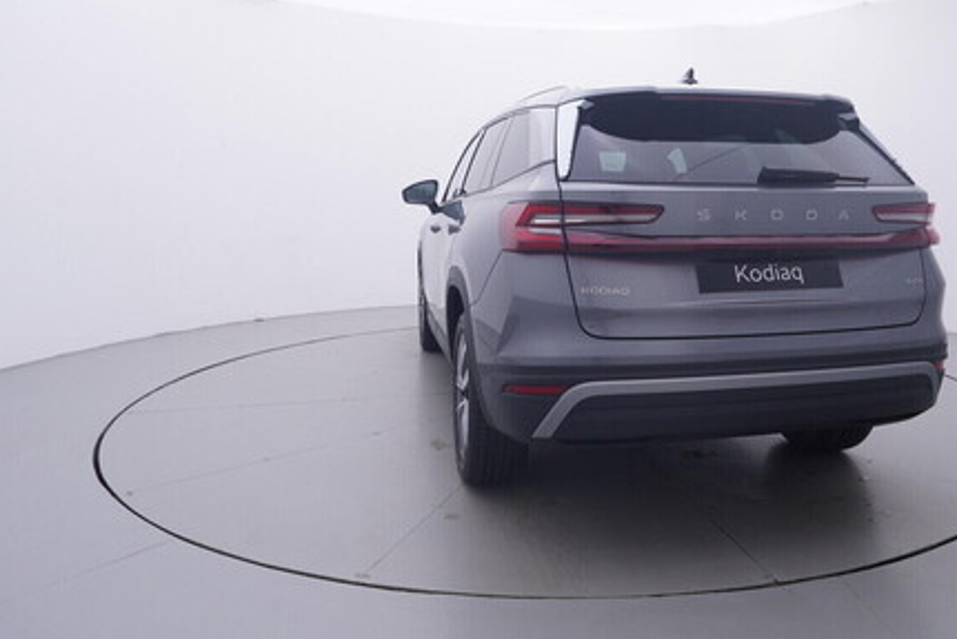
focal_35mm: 29
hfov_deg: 63.6
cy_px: 236
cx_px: 578
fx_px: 762
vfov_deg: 45.1
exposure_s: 1/80
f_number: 5
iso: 200
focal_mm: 15
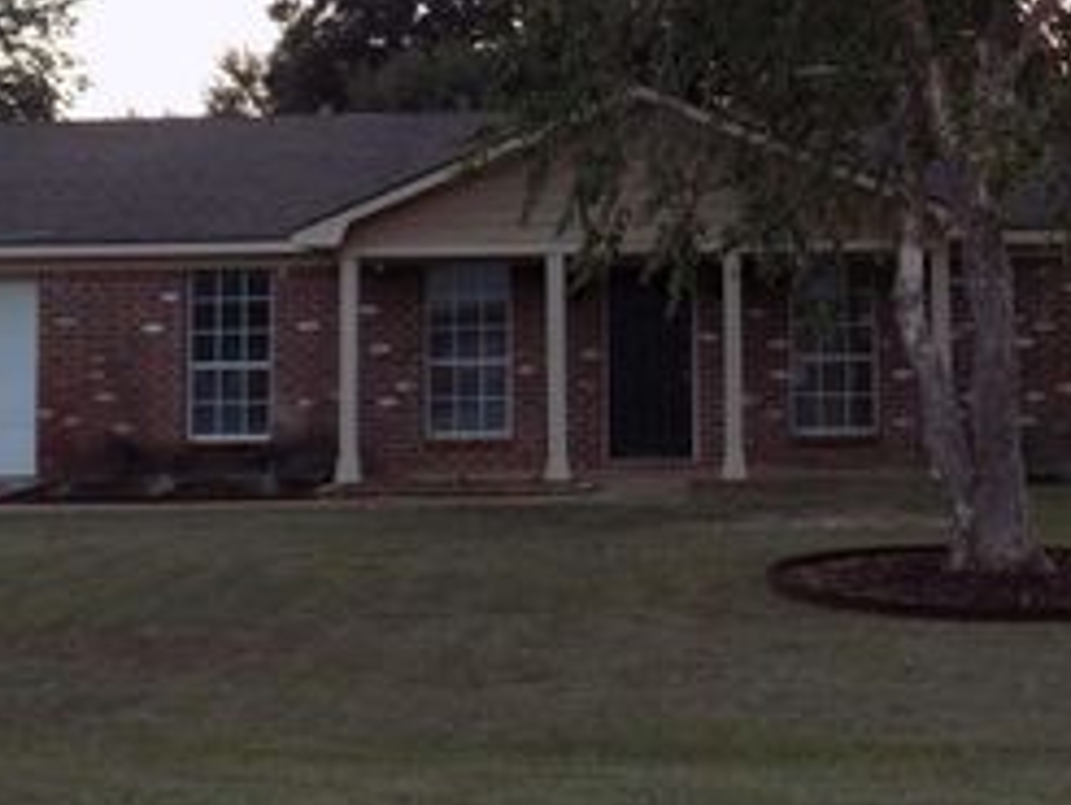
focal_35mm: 69
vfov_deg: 21.0
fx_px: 2137
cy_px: 141
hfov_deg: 28.0
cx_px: 670
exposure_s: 1/30
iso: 80
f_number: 3.4
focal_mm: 6.1
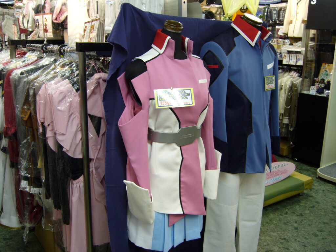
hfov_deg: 52.6
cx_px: 168
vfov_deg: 40.7
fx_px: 340
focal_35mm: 35
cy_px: 126
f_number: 2.8
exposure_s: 1/25
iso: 100
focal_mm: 5.8
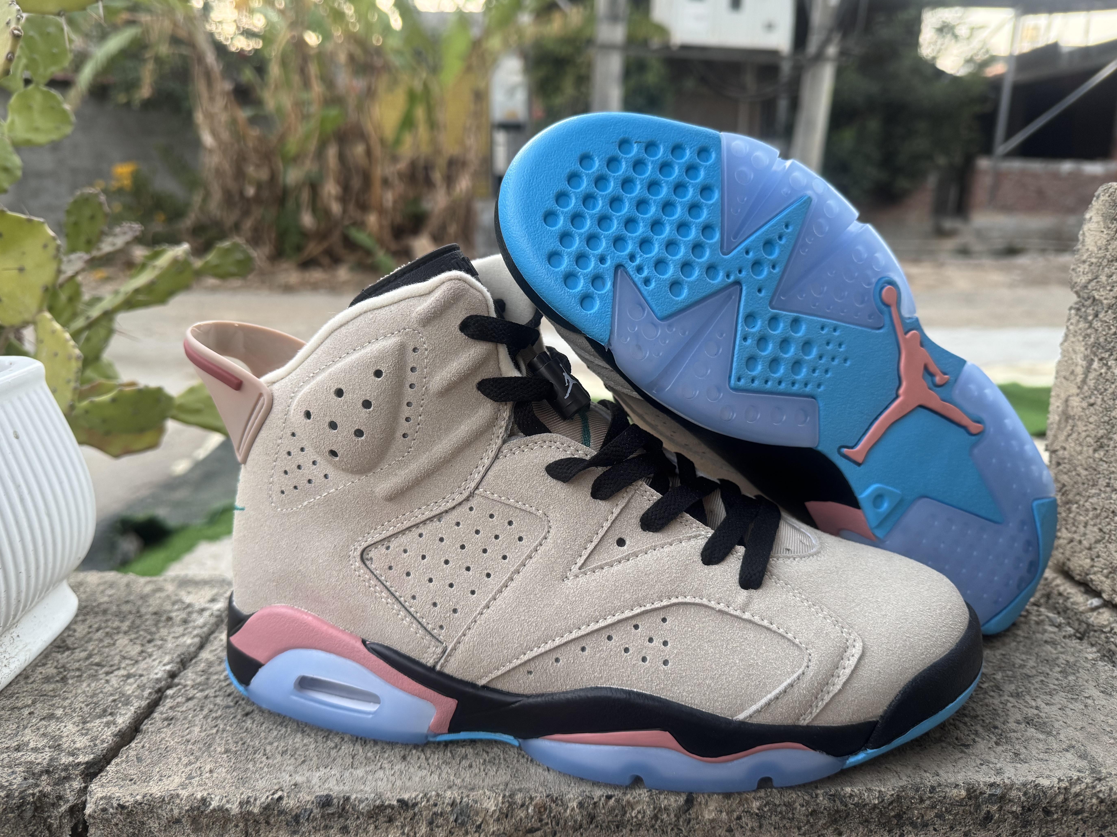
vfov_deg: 54.9
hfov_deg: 69.4
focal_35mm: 25
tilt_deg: -14.4
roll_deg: -0.2
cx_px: 555
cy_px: 420
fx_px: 807
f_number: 1.78
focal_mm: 6.76
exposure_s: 1/93
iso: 200
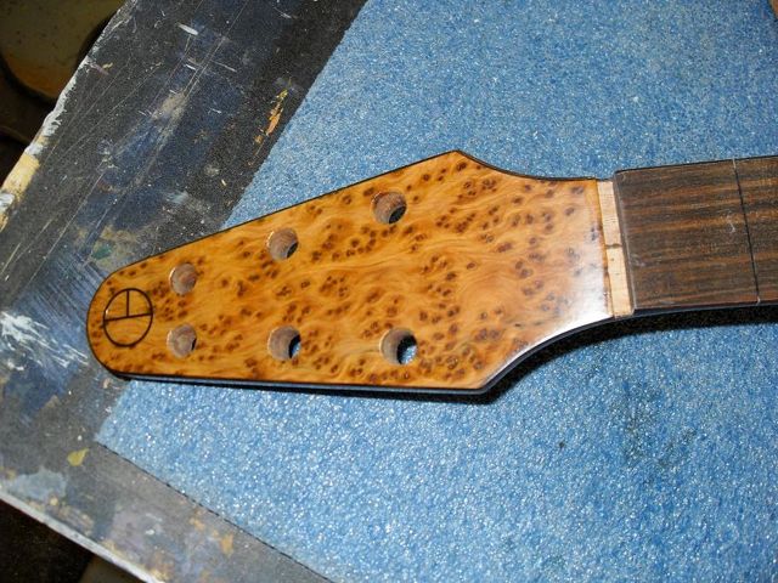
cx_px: 389
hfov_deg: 52.6
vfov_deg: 40.7
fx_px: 787
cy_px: 292
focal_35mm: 35
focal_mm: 6.3
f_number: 2.8
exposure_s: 1/45
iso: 100
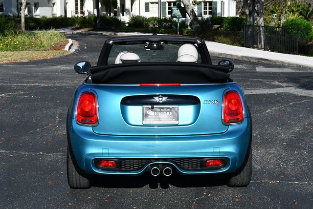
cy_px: 104
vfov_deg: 20.1
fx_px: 592
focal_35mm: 68
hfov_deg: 29.6
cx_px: 156
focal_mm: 34
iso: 100
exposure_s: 1/320
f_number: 9
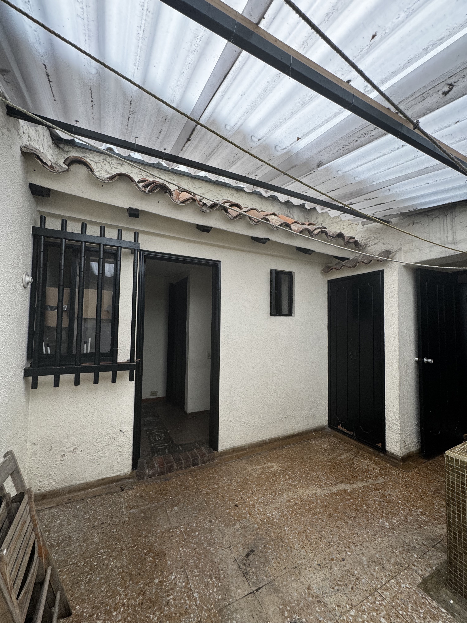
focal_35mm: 14
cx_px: 234
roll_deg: -0.4
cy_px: 312
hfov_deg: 85.7
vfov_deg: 102.1
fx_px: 252
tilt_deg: +4.3
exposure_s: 1/99
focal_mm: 2.22
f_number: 2.2
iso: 100
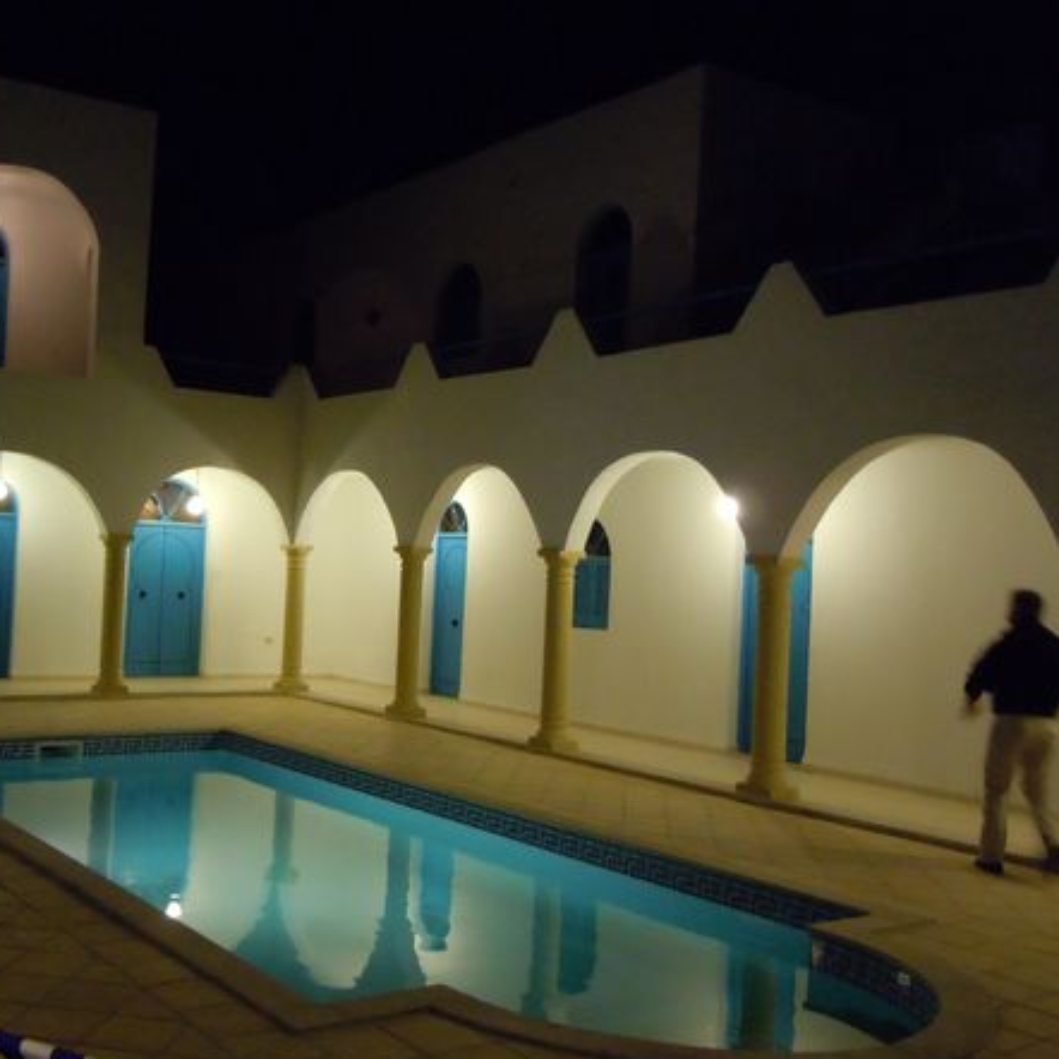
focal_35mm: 36
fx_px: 1246
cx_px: 343
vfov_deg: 46.0
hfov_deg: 45.3
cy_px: 534
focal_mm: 5.4
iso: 800
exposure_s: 1/8
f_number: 3.5
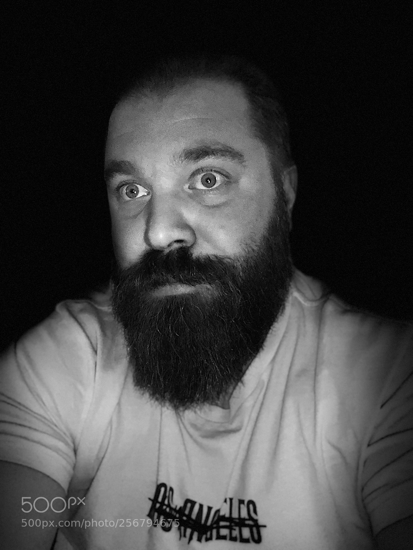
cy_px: 275
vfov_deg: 56.8
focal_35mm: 32
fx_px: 509
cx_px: 206
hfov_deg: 44.2
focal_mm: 2.87
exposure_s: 1/16
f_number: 2.2
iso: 640
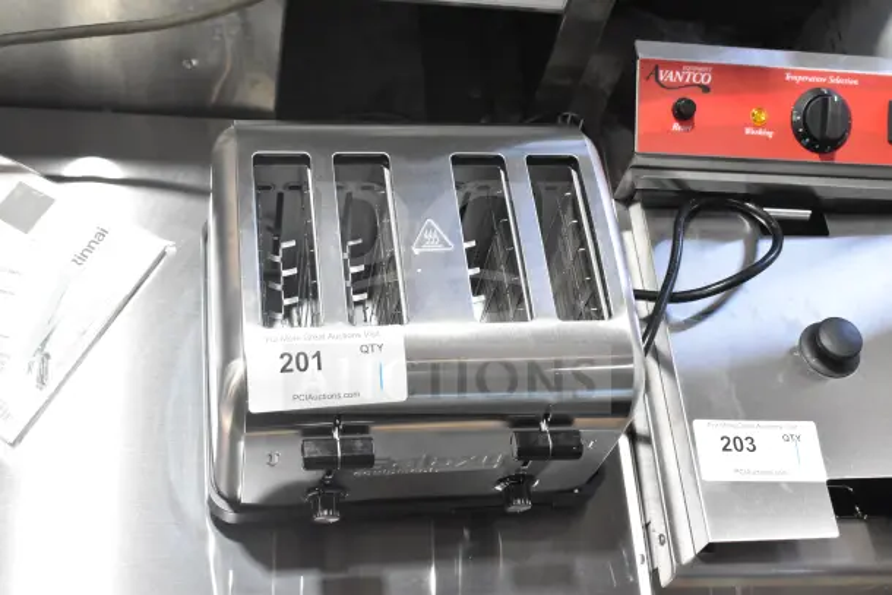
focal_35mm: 46
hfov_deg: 42.3
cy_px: 298
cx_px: 446
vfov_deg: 29.0
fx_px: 1152
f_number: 8
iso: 6400
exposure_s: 1/250
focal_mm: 31
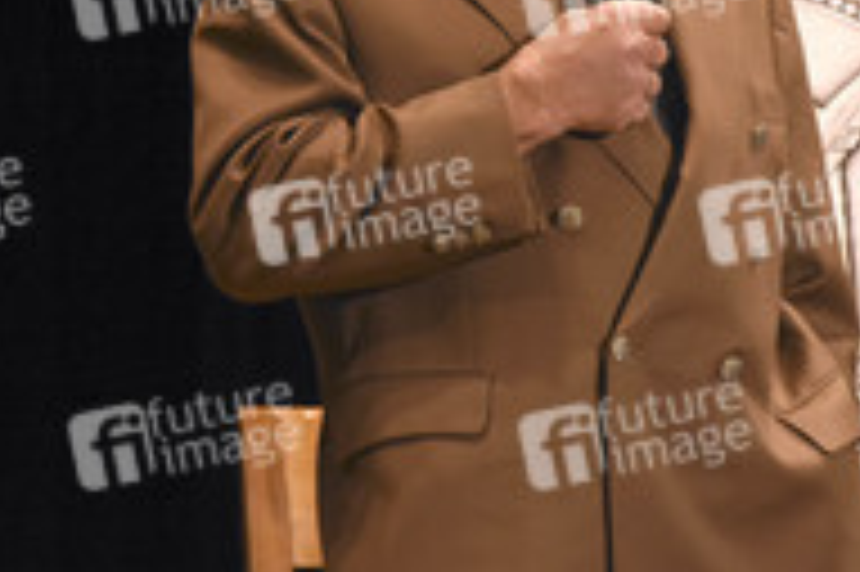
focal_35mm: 396
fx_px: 9452
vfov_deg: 3.5
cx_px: 693
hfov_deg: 5.2
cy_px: 99
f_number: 5.6
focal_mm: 112
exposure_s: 1/60
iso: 1600
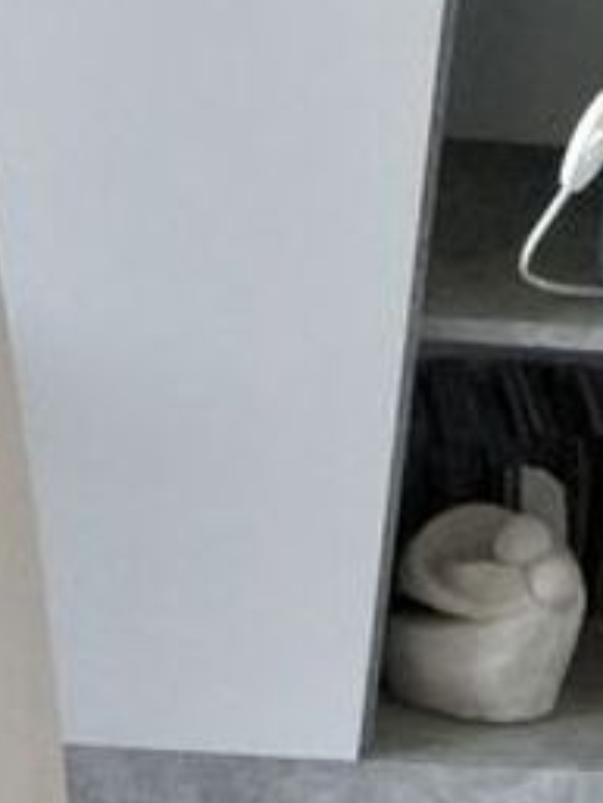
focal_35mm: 140
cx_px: 541
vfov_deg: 13.3
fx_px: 3249
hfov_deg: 10.5
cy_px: 1192
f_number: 1.9
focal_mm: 3.6
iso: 250
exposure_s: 1/25
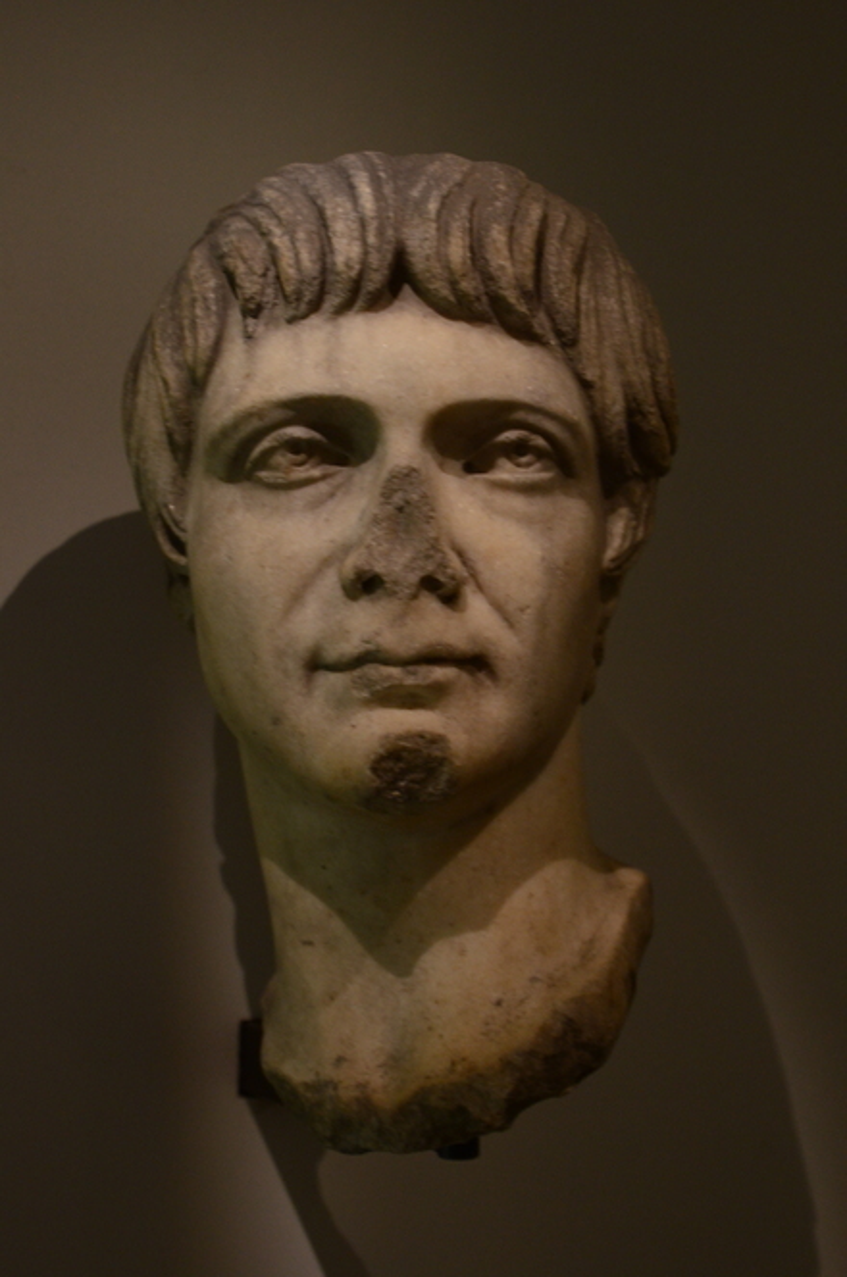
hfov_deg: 18.1
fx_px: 2658
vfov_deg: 27.0
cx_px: 424
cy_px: 638
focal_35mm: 75
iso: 1250
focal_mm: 50
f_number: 4.8
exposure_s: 1/20
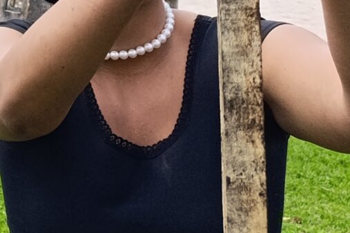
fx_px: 1176
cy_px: -225
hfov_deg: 13.8
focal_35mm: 121
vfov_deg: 10.5
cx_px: -398
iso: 50
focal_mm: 6.14
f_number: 1.6
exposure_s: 1/314
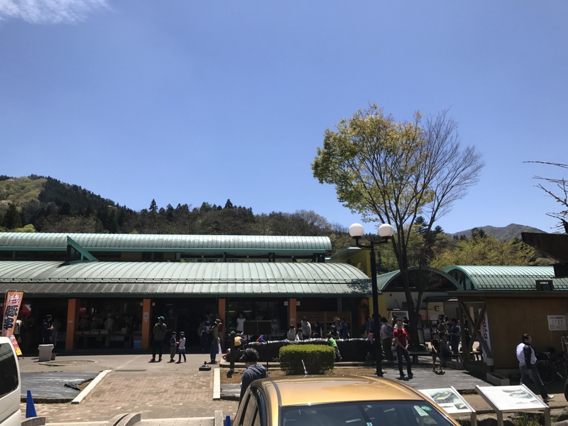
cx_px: 284
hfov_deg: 63.4
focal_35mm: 28
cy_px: 213
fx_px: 459
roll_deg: +0.7
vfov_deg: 49.7
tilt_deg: +12.2
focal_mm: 3.99
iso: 20
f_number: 1.8
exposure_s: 1/2591
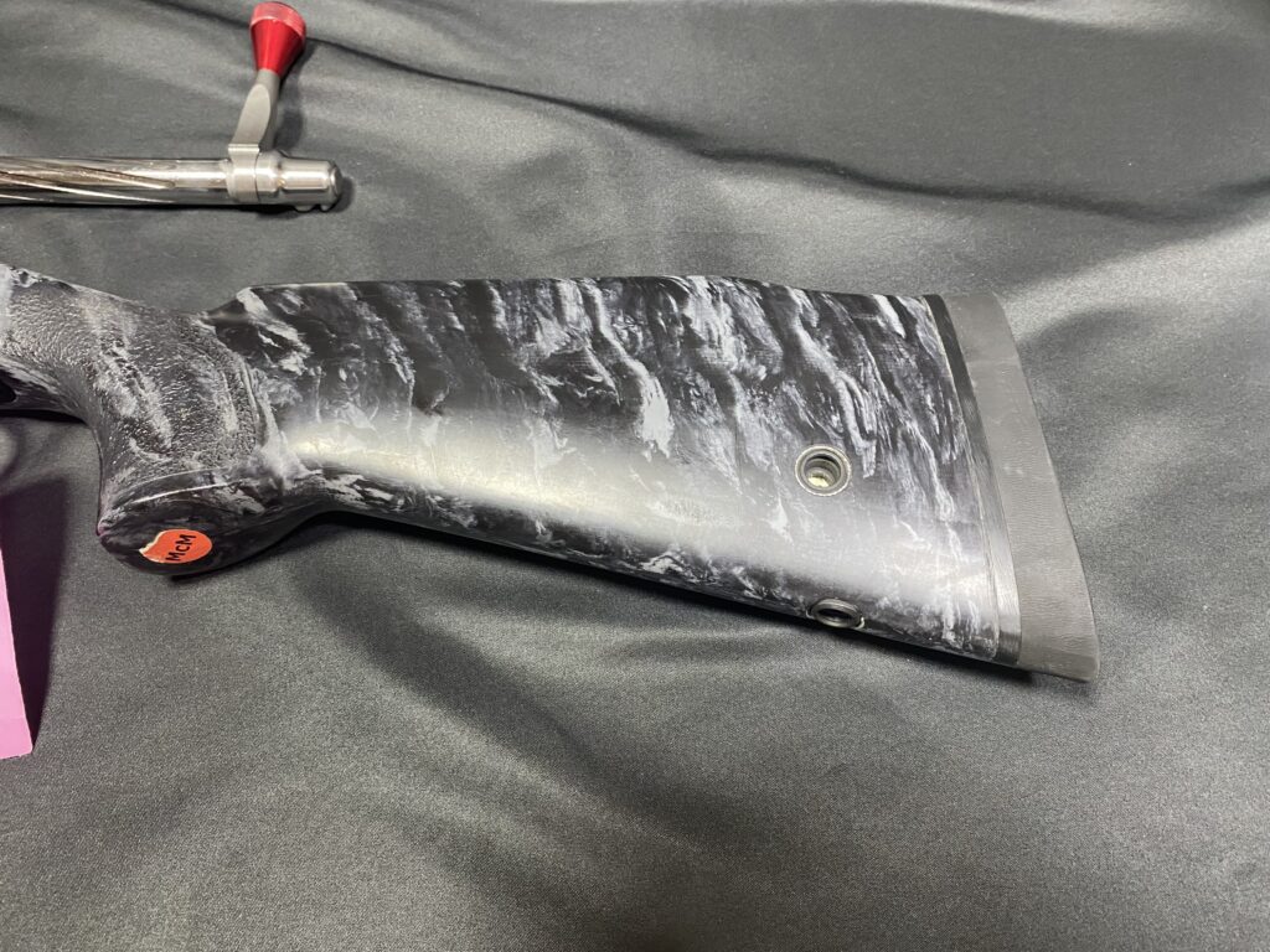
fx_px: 954
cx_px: 635
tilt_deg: -60.7
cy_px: 476
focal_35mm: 26
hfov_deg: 67.3
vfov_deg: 53.1
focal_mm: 4.25
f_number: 1.8
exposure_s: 1/60
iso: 320
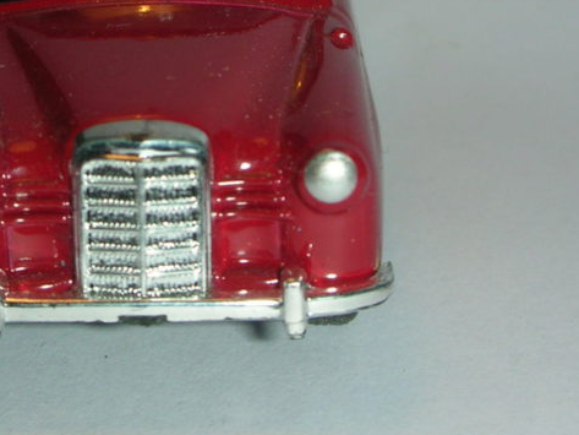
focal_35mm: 132
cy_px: 61
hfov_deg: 14.9
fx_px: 2208
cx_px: 135
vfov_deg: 11.2
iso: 50
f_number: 11.3
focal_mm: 10.1
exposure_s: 1/120
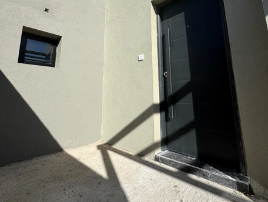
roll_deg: +0.5
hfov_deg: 84.6
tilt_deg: +11.1
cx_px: 133
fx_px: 147
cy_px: 69
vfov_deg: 67.1
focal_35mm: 19
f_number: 2.2
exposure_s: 1/2985
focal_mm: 2.22
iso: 50
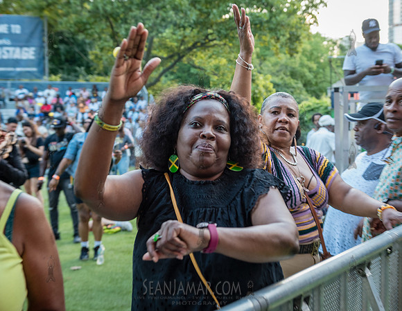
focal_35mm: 62
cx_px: 205
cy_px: 161
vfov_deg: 24.0
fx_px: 732
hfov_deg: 30.7
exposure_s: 1/200
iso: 1000
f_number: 3.5
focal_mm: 50
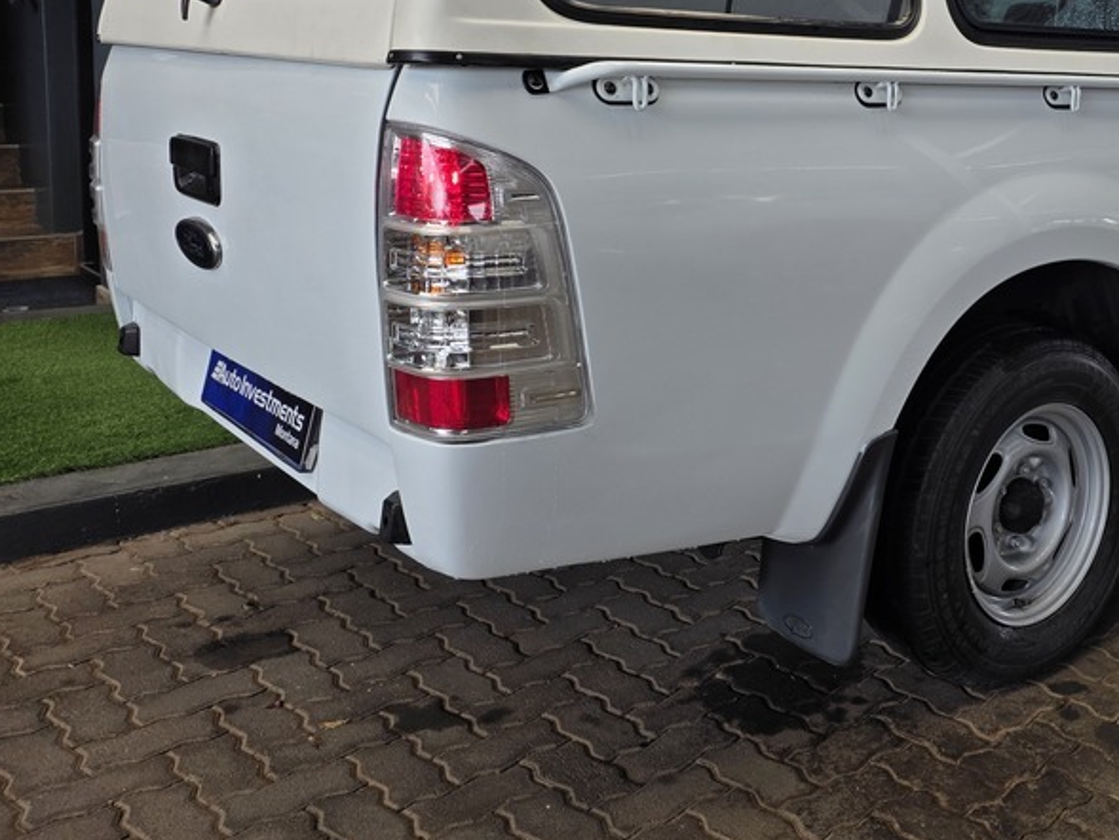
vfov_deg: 35.0
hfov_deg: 44.6
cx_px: 889
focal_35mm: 40
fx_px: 1293
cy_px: 192
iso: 50
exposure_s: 1/180
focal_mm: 6.25
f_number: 1.7
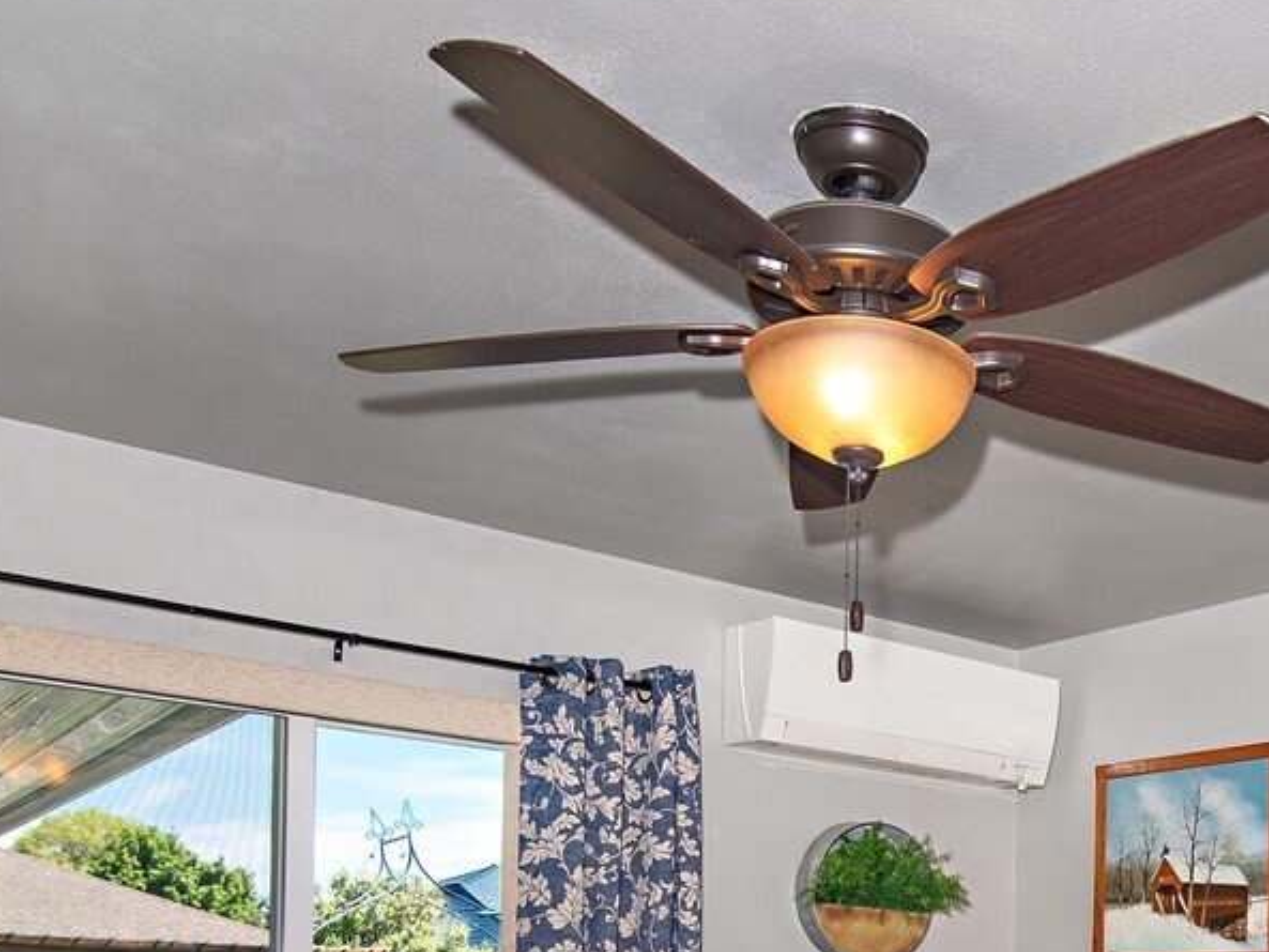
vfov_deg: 29.7
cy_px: 1041
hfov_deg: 40.1
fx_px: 1613
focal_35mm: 44
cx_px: 1114
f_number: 6.3
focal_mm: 16
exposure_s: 1/160
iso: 200
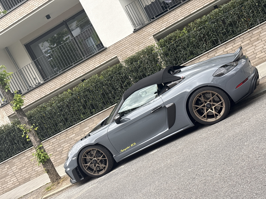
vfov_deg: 28.0
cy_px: 100
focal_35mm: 52
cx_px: 133
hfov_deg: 36.8
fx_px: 400
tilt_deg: -2.8
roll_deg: +28.2
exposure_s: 1/607
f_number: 1.6
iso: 40
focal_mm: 5.96
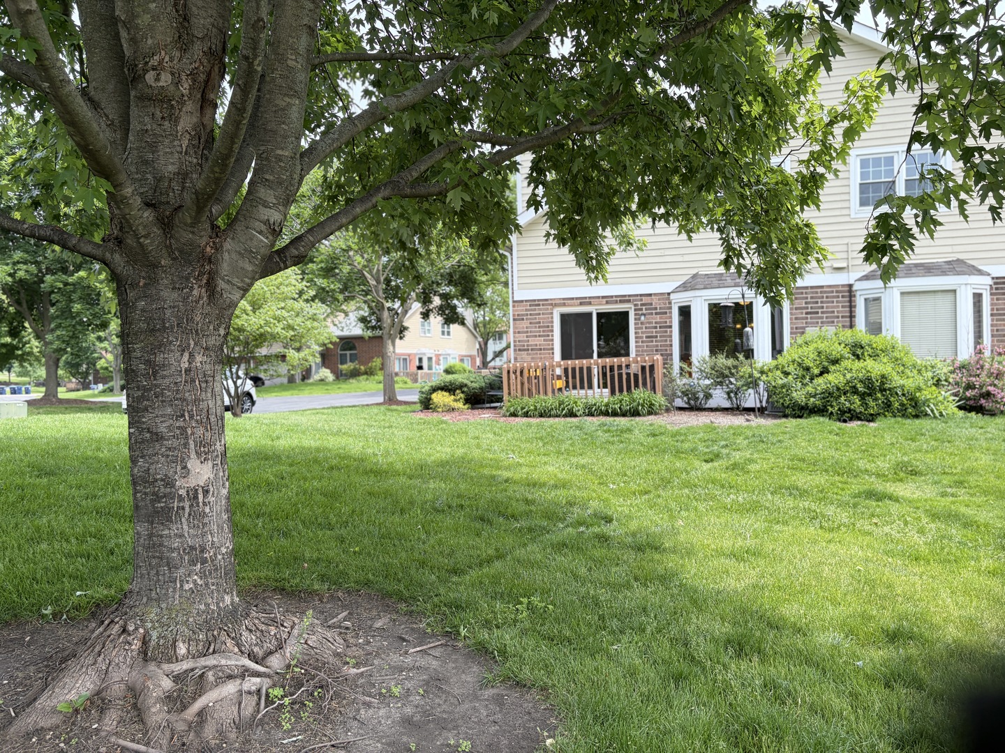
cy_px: 376
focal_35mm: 26
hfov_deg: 67.3
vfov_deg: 53.1
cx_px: 502
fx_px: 755
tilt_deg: +0.0
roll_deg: +1.2
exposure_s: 1/601
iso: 50
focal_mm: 5.96
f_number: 1.6
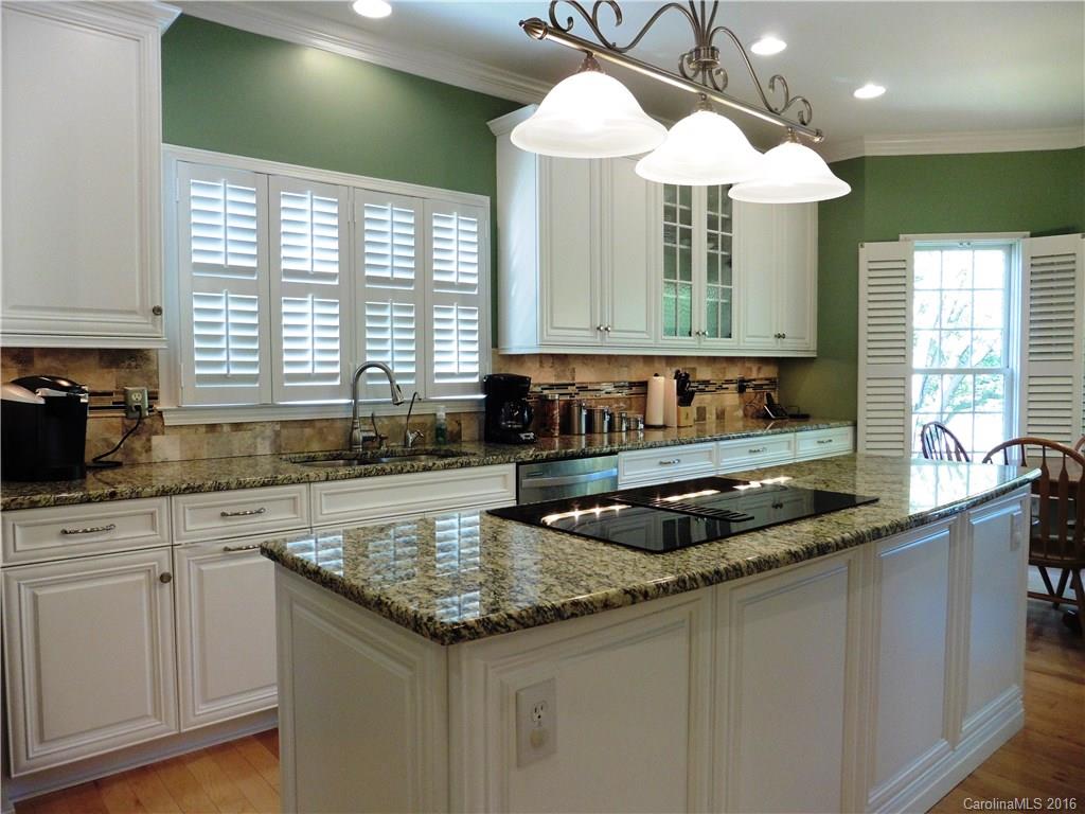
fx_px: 752
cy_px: 407
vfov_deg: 56.8
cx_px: 542
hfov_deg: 71.6
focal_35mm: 24
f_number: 3.3
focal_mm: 4.3
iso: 250
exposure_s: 1/60
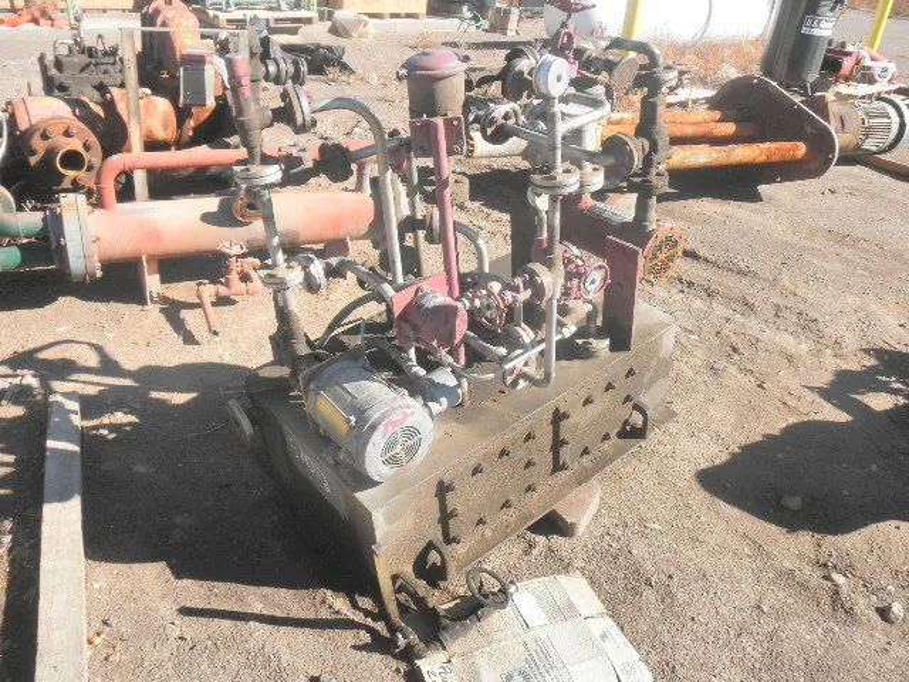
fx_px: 735
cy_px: 341
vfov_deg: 49.7
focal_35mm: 28
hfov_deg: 63.4
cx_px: 454
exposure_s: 1/60
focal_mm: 5
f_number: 8.5
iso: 64
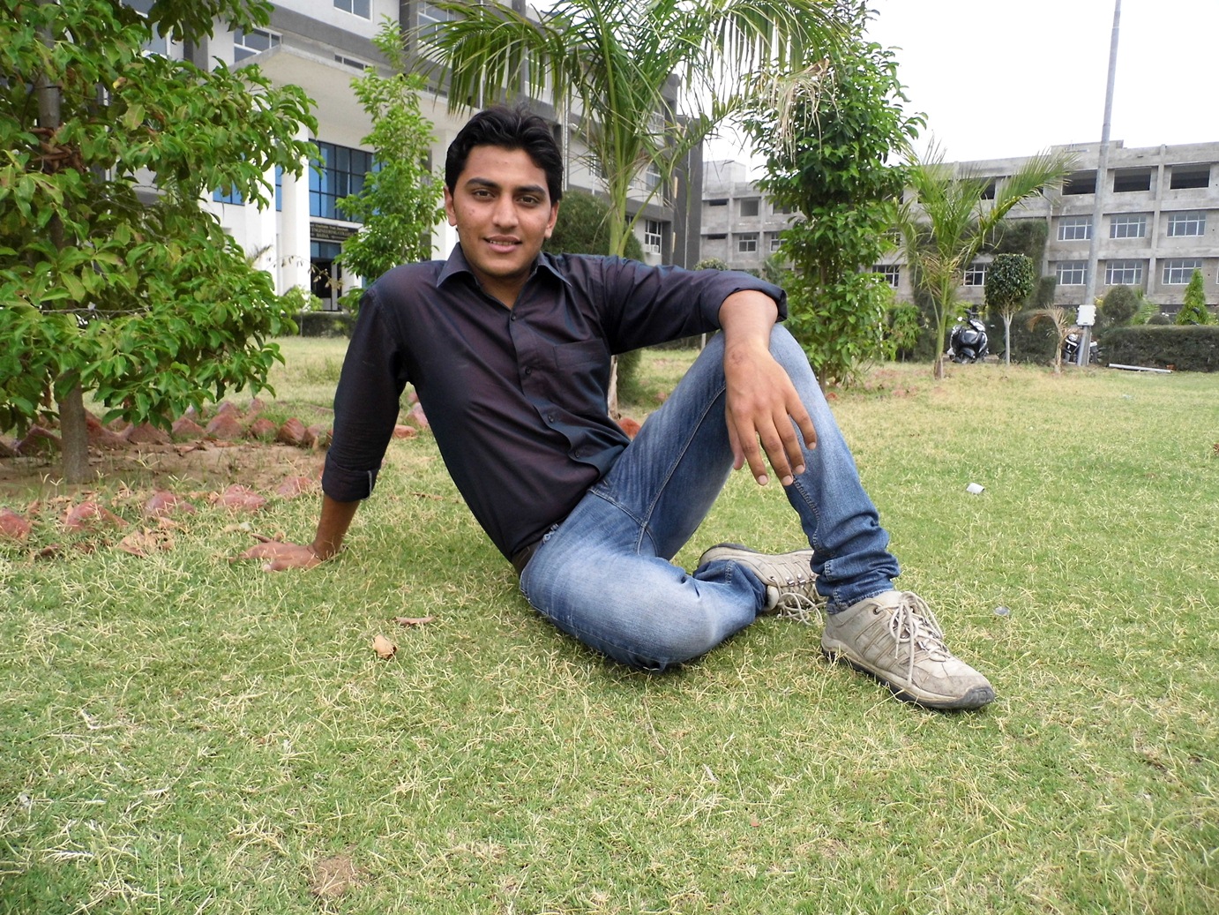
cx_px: 610
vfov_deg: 54.9
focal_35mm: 25
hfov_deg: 69.4
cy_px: 458
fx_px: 881
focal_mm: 4.5
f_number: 3.1
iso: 100
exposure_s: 1/500
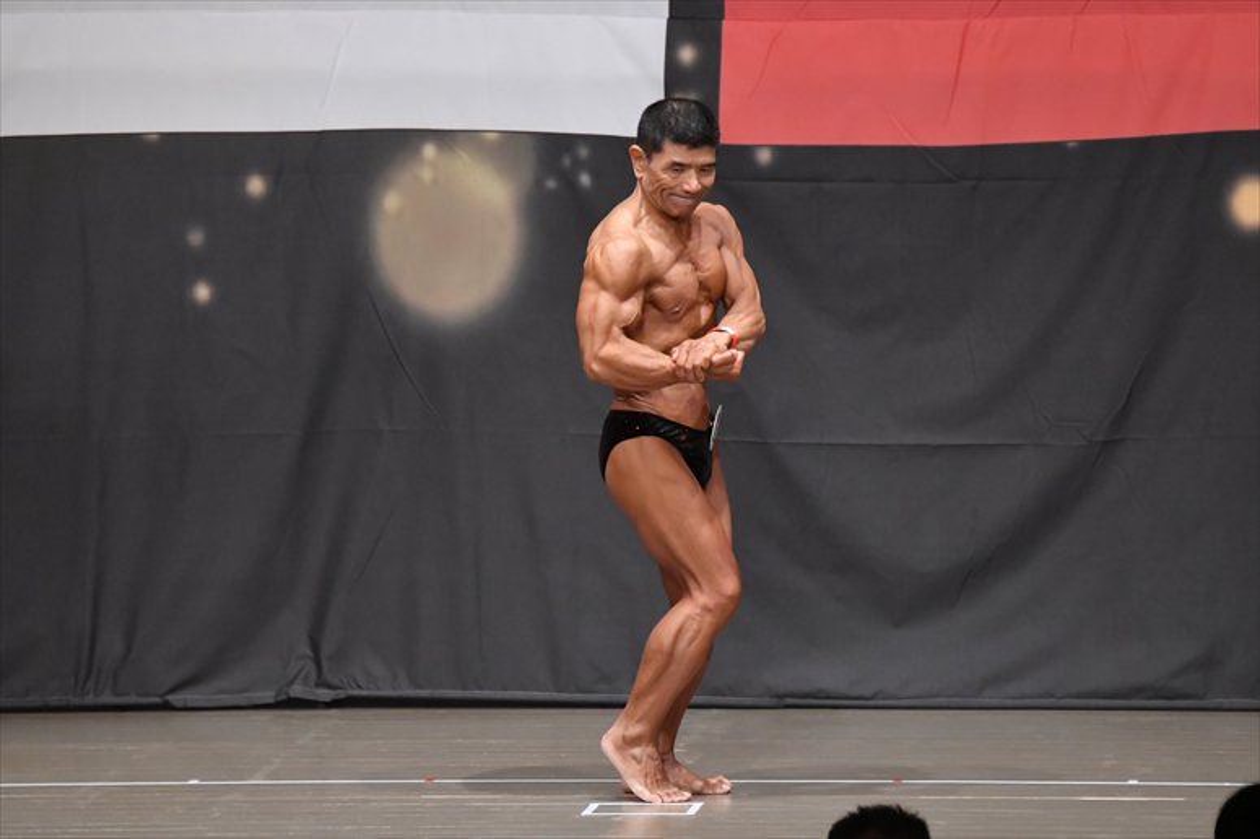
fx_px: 8921
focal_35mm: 255
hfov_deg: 8.1
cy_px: 420
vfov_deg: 5.4
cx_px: 630
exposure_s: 1/400
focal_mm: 170
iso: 6400
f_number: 5.6
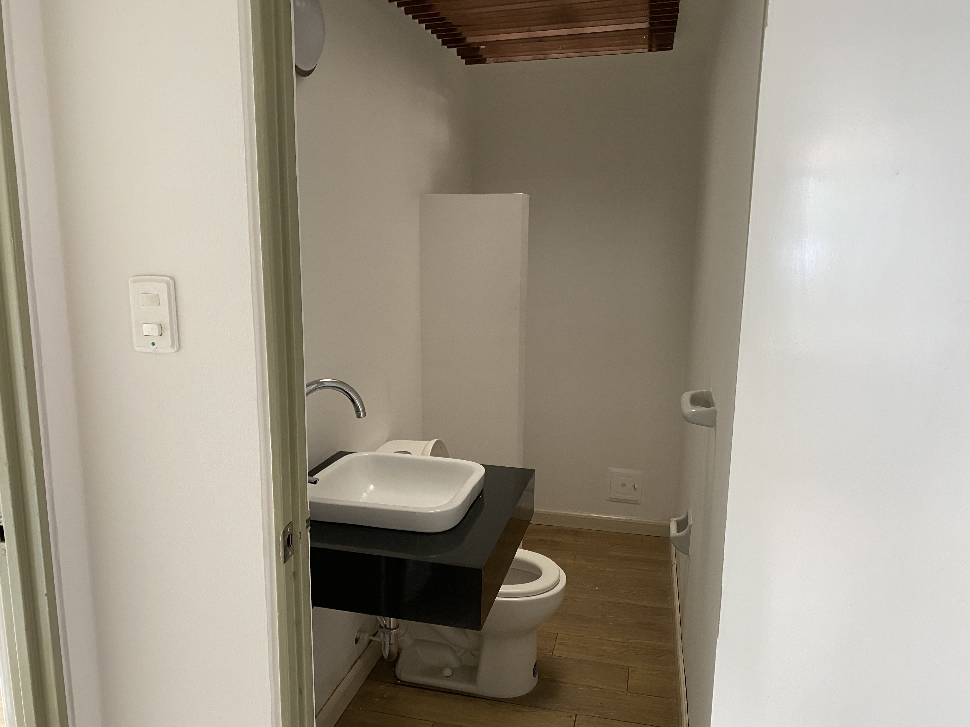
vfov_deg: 53.1
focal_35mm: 26
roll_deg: -1.7
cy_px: 364
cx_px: 485
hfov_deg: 67.3
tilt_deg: -10.5
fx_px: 729
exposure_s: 1/75
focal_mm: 4.25
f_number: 1.8
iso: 125
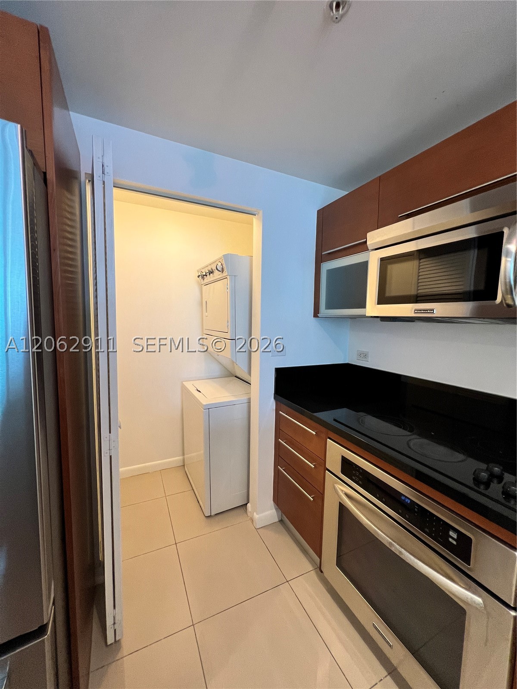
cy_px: 344
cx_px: 258
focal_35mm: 13
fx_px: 259
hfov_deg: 89.9
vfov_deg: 106.2
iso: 200
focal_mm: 1.57
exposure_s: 1/60
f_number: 1.8
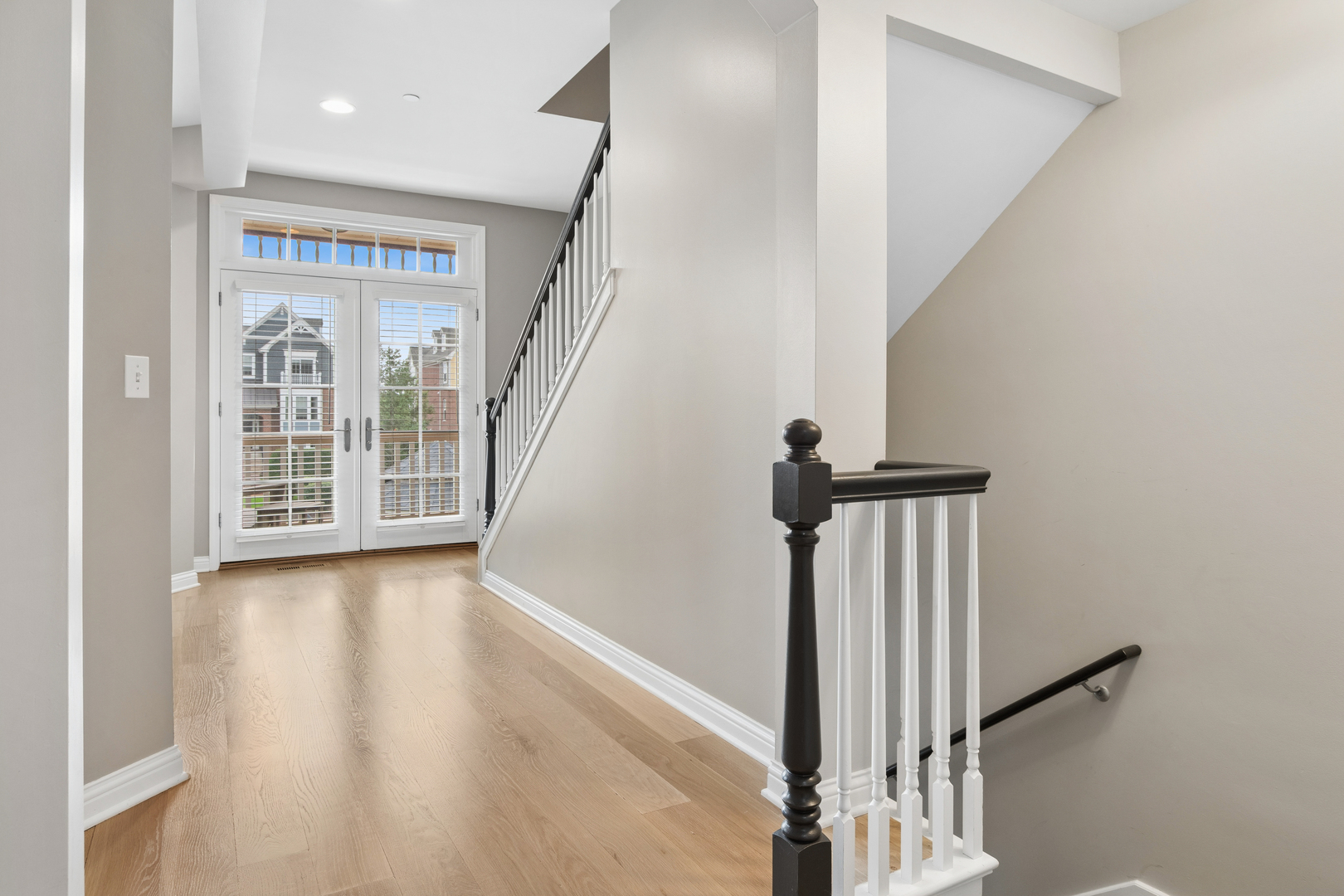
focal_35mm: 21
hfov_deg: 81.2
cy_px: 448
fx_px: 784
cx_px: 672
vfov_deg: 59.5
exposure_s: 1/10
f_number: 8
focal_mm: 14
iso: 250
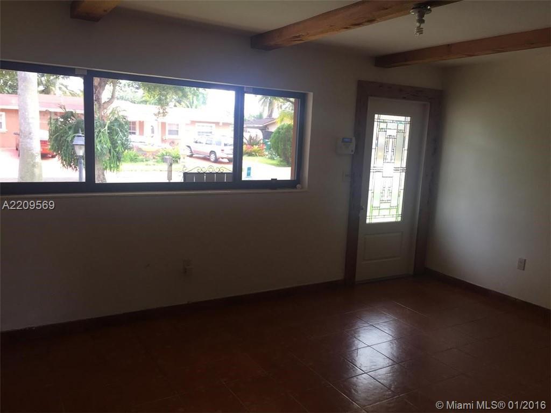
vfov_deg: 48.2
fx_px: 461
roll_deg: -2.8
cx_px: 276
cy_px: 206
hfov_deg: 61.7
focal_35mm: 29
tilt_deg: -7.4
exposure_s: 1/60
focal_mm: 4.15
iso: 32
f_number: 2.2
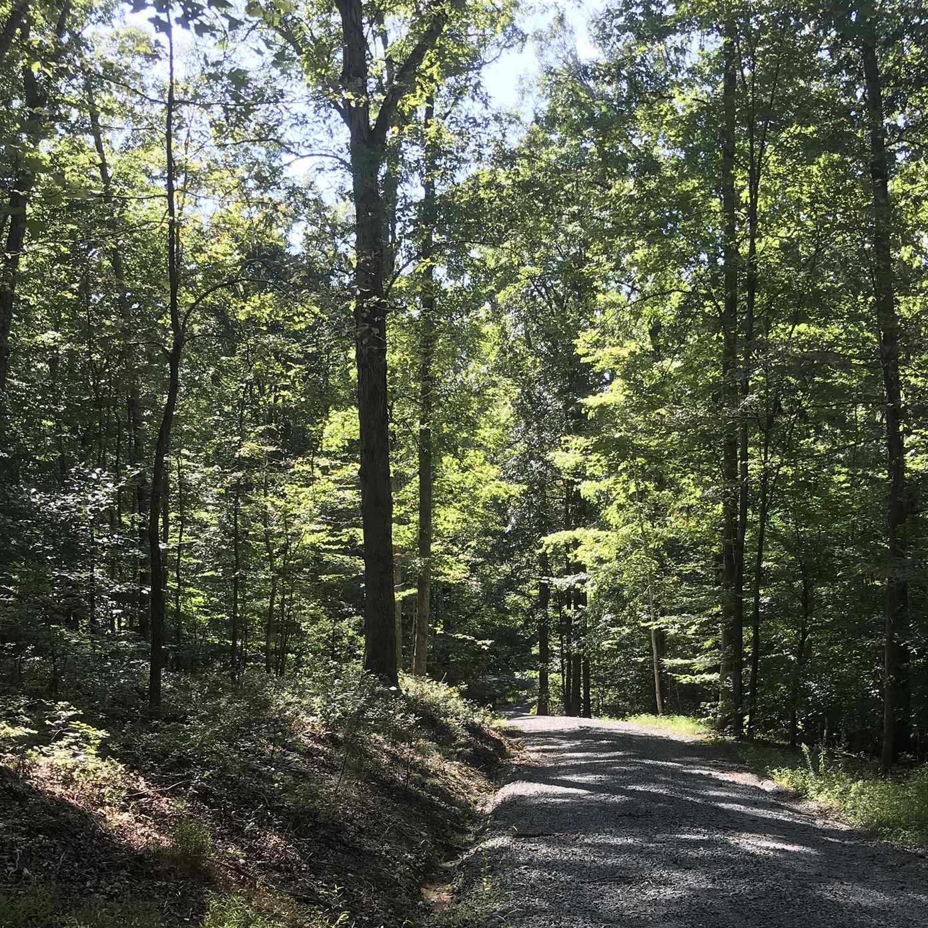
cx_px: 480
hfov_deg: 40.9
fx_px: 1244
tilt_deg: -5.4
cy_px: 635
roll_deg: +0.6
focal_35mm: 41
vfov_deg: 40.3
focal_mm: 3.99
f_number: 1.8
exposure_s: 1/293
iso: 20
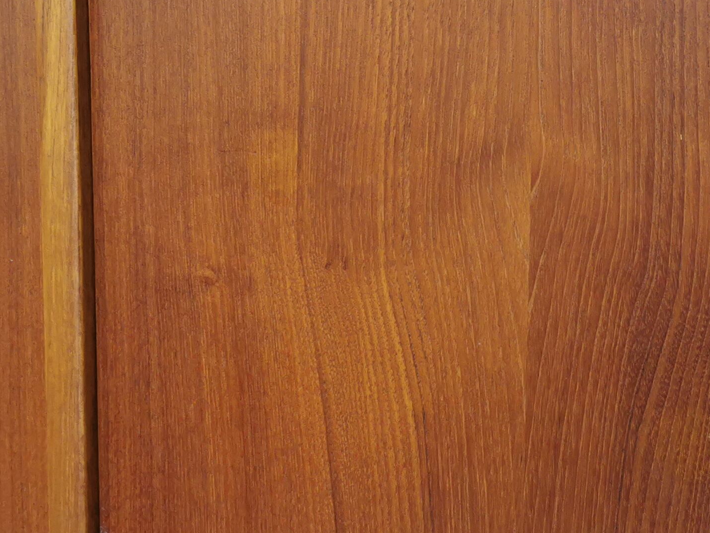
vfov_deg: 21.2
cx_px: 565
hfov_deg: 27.6
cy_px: 157
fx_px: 1416
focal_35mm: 69
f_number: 1.8
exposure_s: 1/50
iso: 100
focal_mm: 5.58
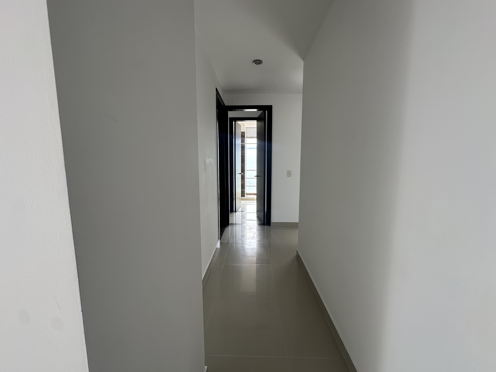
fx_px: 201
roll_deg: -0.4
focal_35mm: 14
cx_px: 248
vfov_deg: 85.7
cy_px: 186
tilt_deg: -6.9
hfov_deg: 102.1
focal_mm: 2.22
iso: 50
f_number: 2.2
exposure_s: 1/99
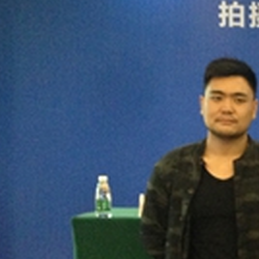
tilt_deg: -4.5
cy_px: 181
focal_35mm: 109
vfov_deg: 15.9
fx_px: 923
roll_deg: -1.1
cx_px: 479
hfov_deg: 14.0
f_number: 2.4
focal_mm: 4.12
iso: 320
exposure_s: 1/15
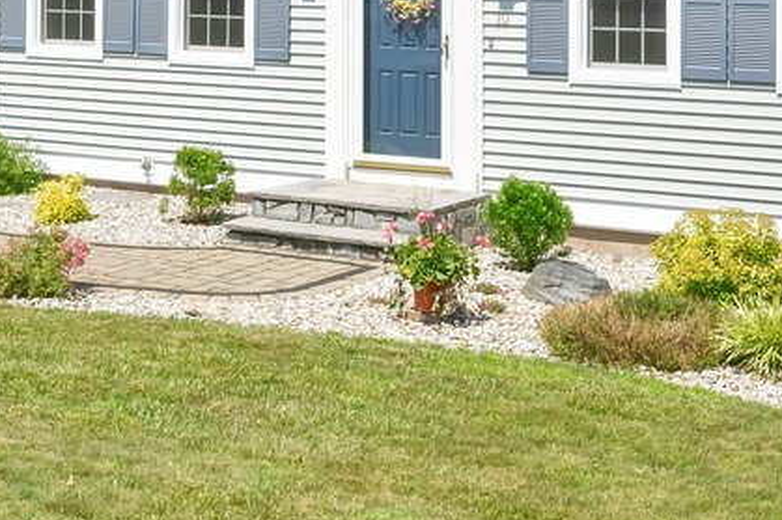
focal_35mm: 88
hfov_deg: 22.9
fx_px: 1911
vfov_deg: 15.0
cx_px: 202
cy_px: -109
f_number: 10
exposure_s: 1/1000
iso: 800
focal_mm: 18
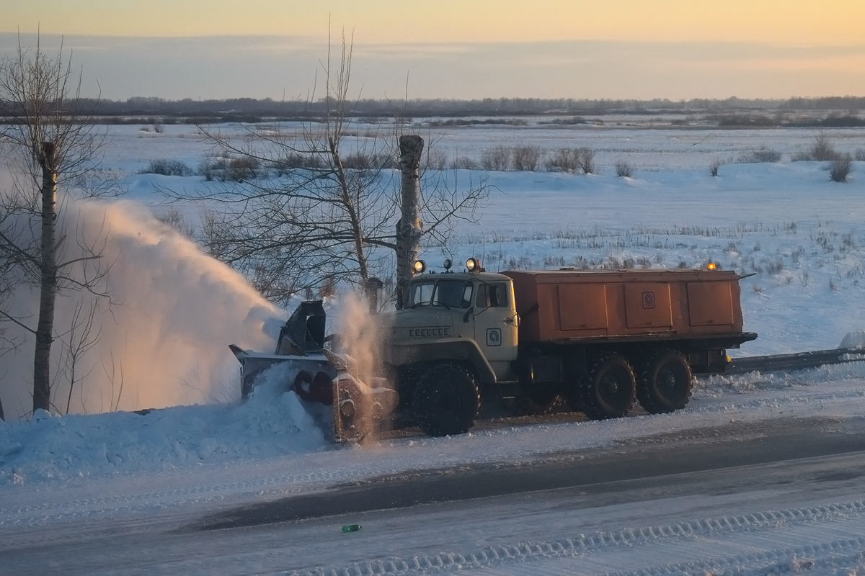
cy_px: 288
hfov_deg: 24.6
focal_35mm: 82
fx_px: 1982
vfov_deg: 16.6
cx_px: 432
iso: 400
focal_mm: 55
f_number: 5.6
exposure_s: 1/800
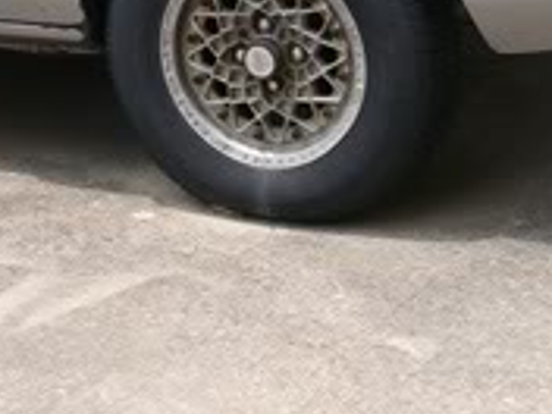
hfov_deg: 11.8
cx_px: 63
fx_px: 2663
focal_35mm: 167
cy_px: -323
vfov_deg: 8.6
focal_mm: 9.6
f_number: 5.6
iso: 100
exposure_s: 1/200
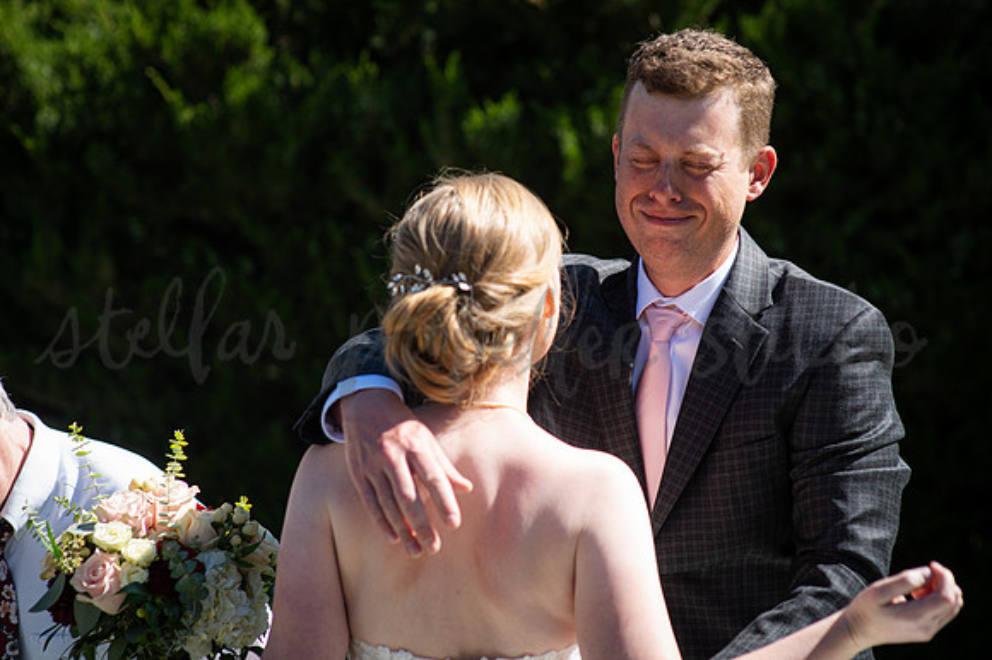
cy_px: 330
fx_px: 2341
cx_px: 496
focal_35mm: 85
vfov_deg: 16.1
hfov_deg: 23.9
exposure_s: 1/1600
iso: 200
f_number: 3.2
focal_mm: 85
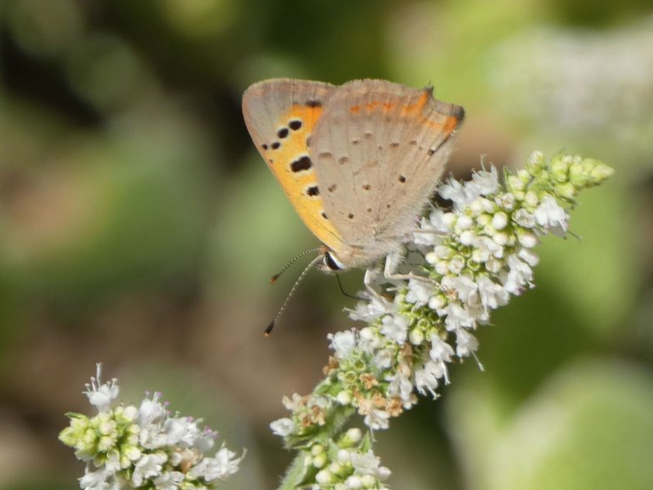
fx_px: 10811
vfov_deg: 2.6
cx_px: 333
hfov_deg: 3.5
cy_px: 236
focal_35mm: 573
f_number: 5.6
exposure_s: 1/125
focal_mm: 98.3
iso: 80
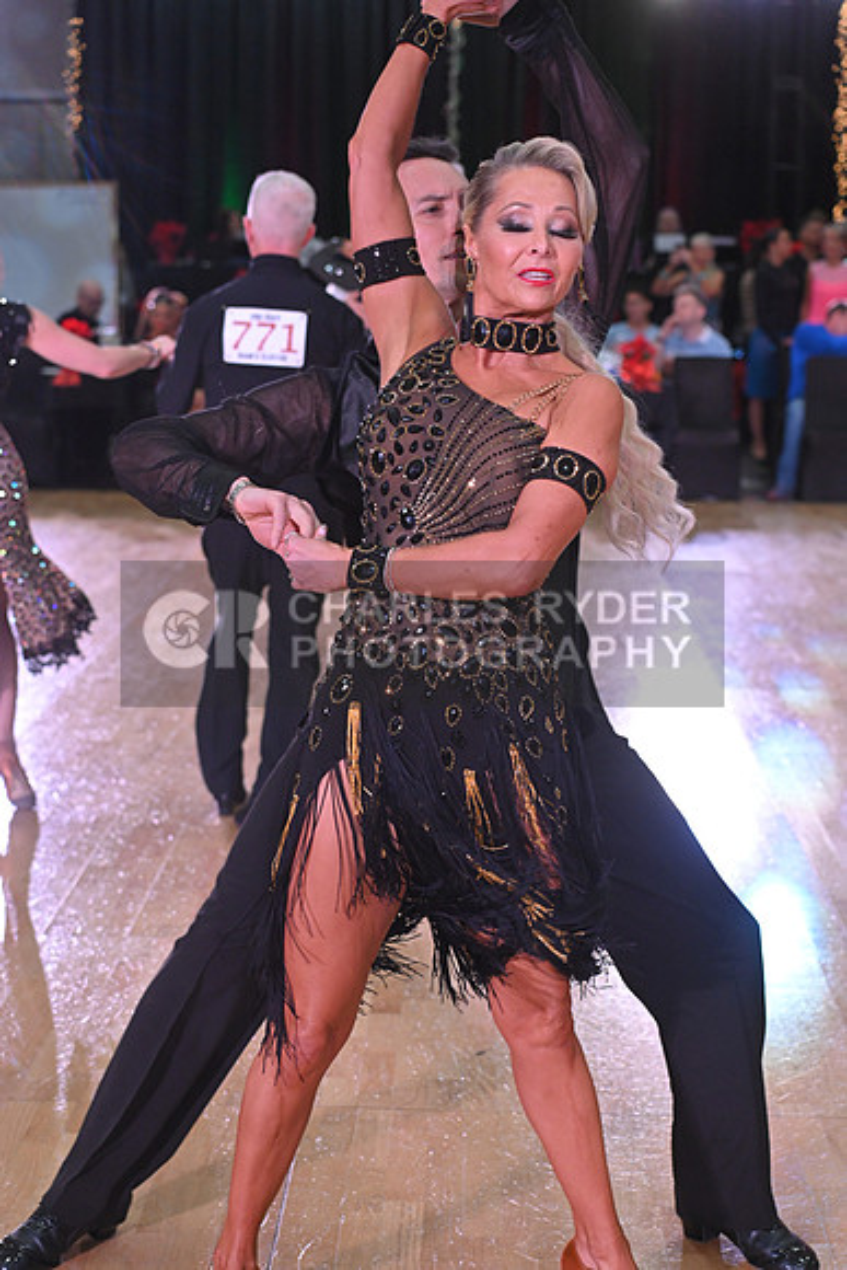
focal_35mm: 70
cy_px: 635
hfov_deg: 19.5
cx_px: 424
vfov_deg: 28.8
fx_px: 2469
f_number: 5
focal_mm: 70
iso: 2000
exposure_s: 1/320
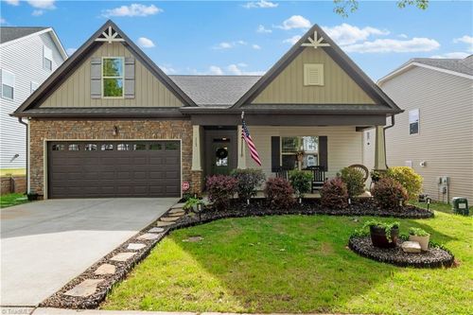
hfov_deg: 81.2
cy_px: 158
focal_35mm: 21
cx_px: 236
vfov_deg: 59.5
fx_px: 276
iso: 200
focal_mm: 14
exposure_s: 1/125
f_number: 14
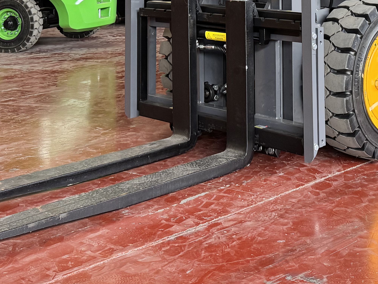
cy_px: -91
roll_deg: +0.2
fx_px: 743
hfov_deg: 28.1
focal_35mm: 68
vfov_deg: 19.8
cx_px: 291
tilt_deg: +3.0
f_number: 1.78
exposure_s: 1/81
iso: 200
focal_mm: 6.76
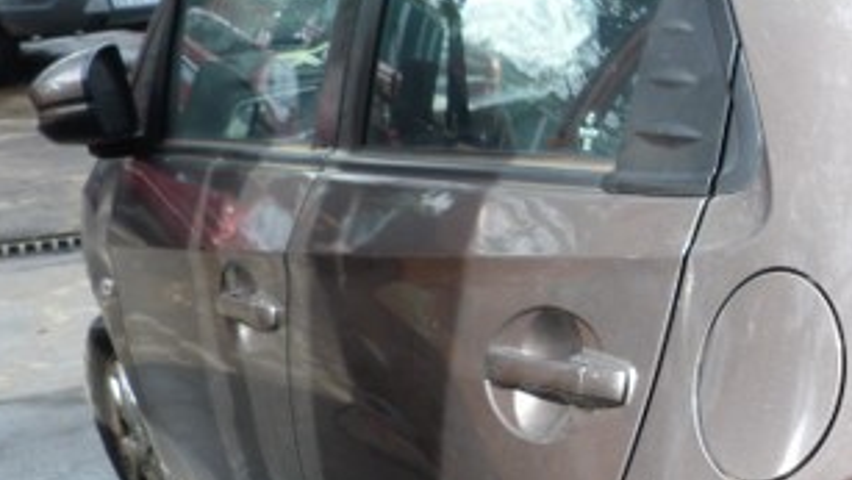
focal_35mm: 71
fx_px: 1605
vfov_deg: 16.8
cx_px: 991
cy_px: 438
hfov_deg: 26.7
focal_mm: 4.5
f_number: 3.6
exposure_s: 1/125
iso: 80
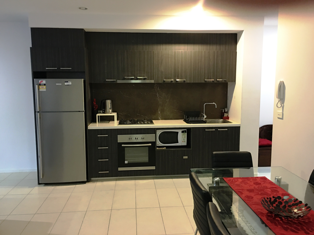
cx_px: 157
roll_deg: -0.3
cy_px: 118
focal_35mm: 29
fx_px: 263
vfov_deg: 48.2
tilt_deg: -6.4
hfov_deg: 61.7
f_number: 2.2
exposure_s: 1/8
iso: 100
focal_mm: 4.15
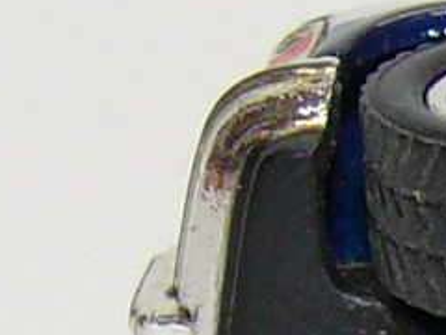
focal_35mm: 781
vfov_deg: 1.9
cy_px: 411
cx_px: 1436
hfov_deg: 2.5
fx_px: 10063
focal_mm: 14.4
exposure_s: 1/30
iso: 100
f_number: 4
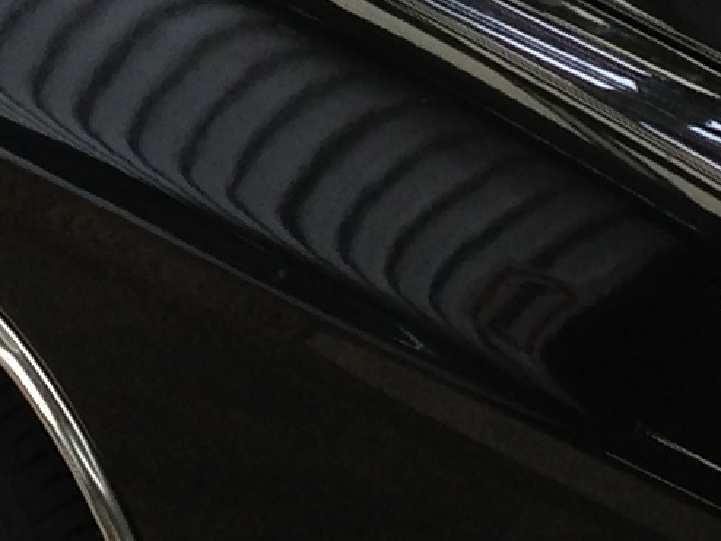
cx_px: 39
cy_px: -548
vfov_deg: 6.6
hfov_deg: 9.0
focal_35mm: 218
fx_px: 4543
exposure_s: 1/247
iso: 50
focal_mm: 4.13
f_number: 2.4
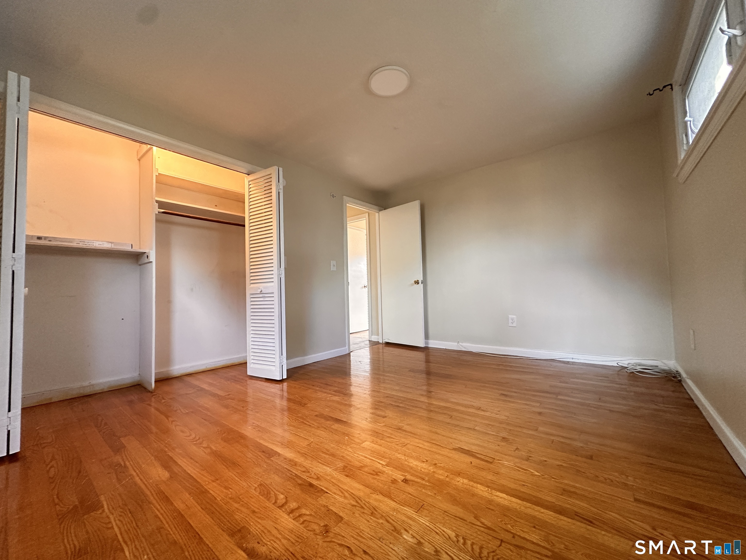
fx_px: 302
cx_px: 373
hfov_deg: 102.1
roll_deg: +1.4
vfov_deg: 85.7
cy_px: 280
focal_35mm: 14
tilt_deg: +2.6
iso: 320
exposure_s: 1/60
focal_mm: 2.22
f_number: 2.2
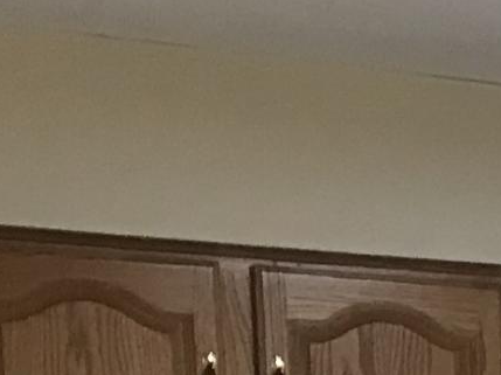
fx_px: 2834
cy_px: 1049
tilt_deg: -10.5
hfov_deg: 8.2
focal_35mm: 196
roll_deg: -2.4
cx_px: 1614
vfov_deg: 6.9
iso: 32
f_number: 1.8
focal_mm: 3.99
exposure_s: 1/24
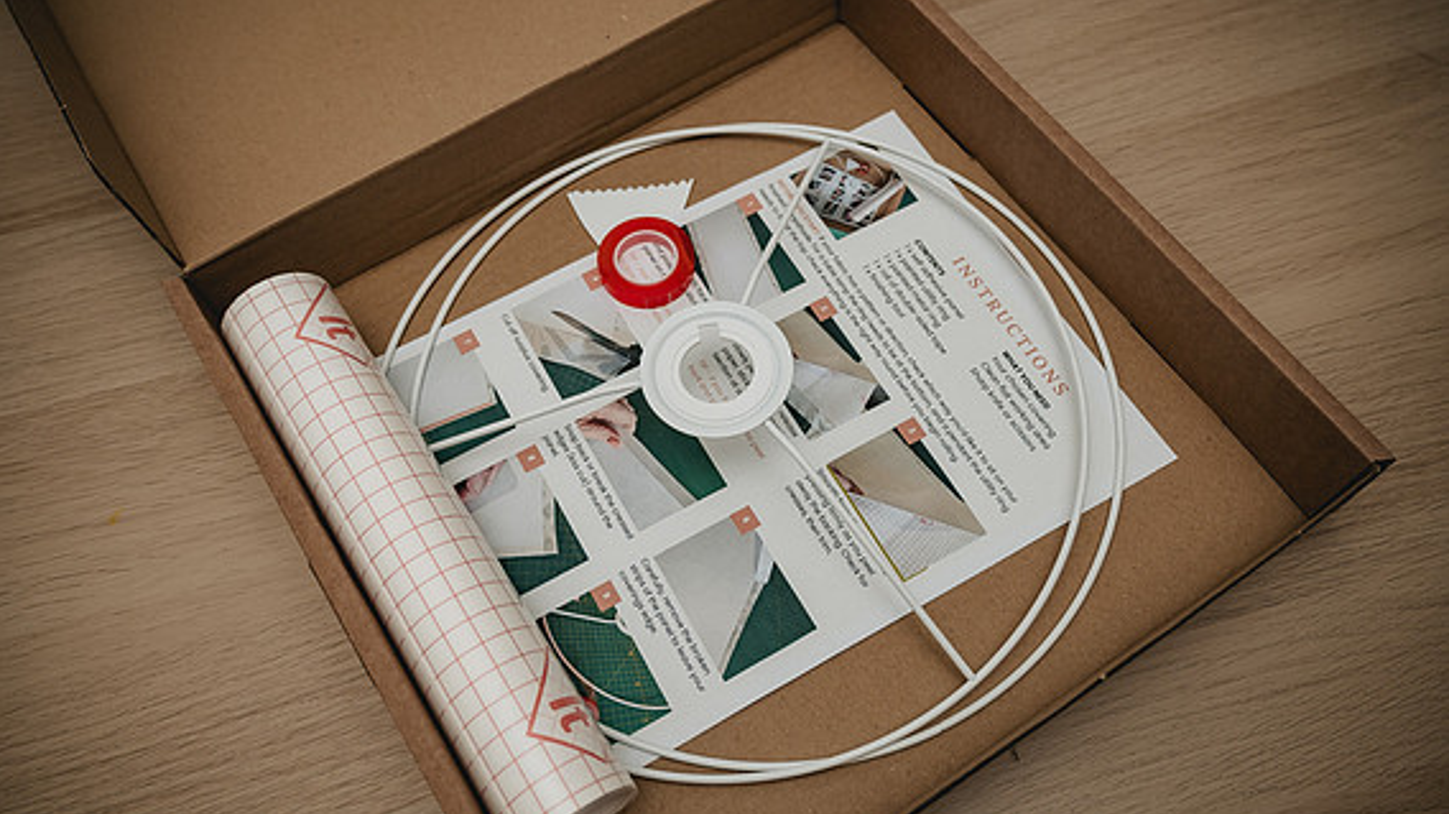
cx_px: 712
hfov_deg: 62.6
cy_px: 411
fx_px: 1191
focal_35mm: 31
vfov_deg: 37.7
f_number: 2.8
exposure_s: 1/200
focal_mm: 19
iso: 200
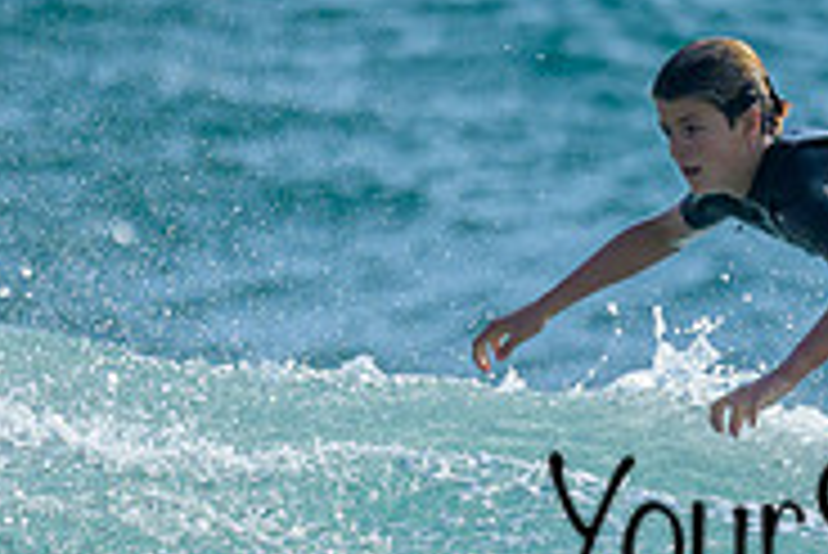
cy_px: 160
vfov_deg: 0.4
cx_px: 626
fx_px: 79571
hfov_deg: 0.6
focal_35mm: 3457
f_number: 6.3
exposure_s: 1/2000
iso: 200
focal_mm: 800
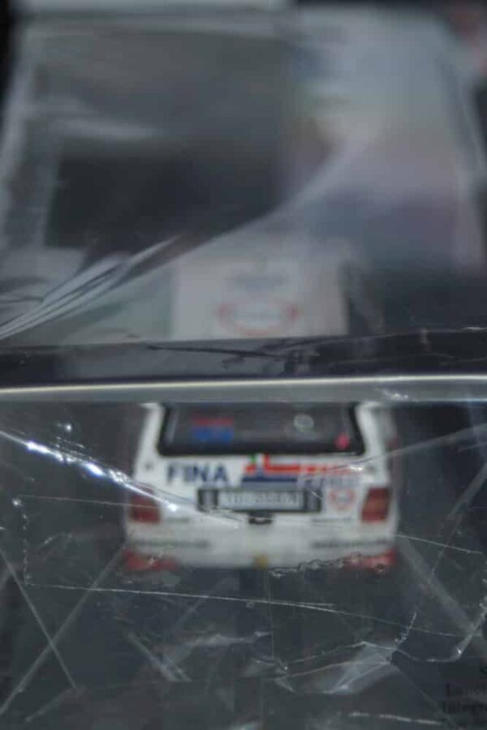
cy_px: 365
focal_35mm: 120
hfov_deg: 11.4
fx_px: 2435
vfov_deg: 17.1
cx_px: 244
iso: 200
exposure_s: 1/60
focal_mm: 80
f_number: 5.6
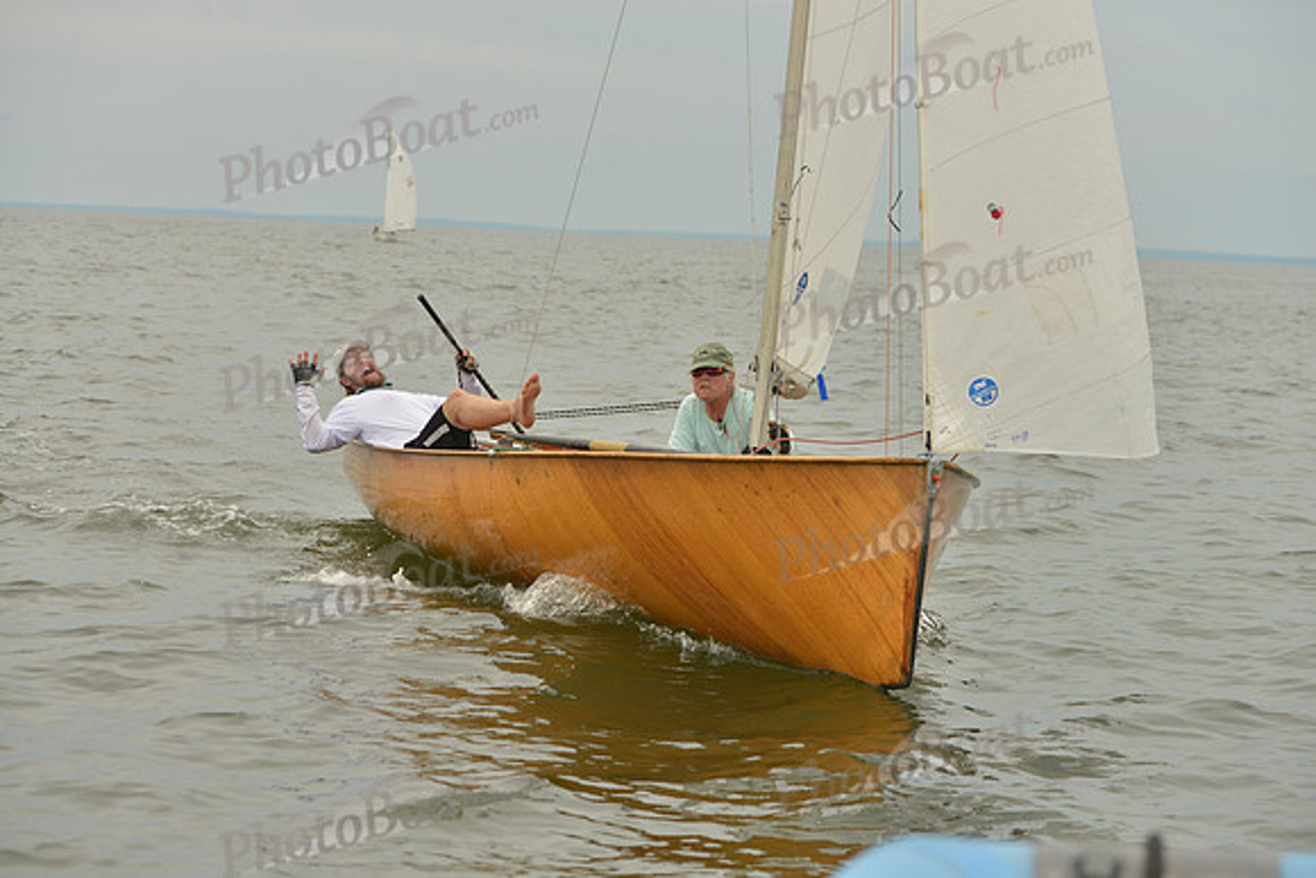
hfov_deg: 24.8
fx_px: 2998
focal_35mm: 82
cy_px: 439
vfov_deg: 16.7
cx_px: 658
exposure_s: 1/2500
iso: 400
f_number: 5.6
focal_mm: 82
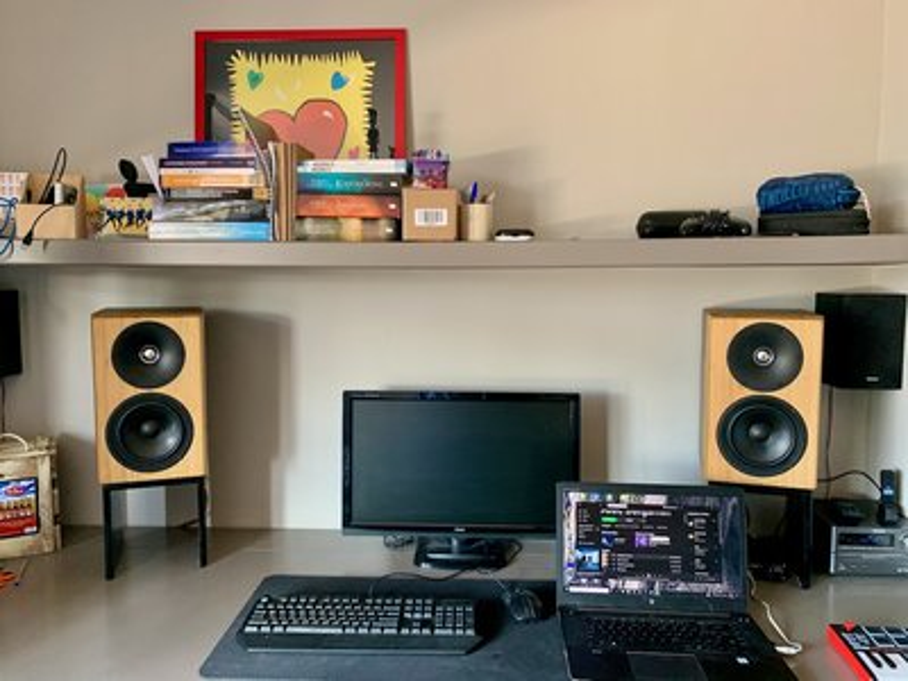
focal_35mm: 26
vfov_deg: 53.1
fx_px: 682
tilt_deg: -4.9
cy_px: 340
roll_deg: +0.2
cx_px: 454
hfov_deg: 67.3
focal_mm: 4.25
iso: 200
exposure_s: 1/60
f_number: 1.8
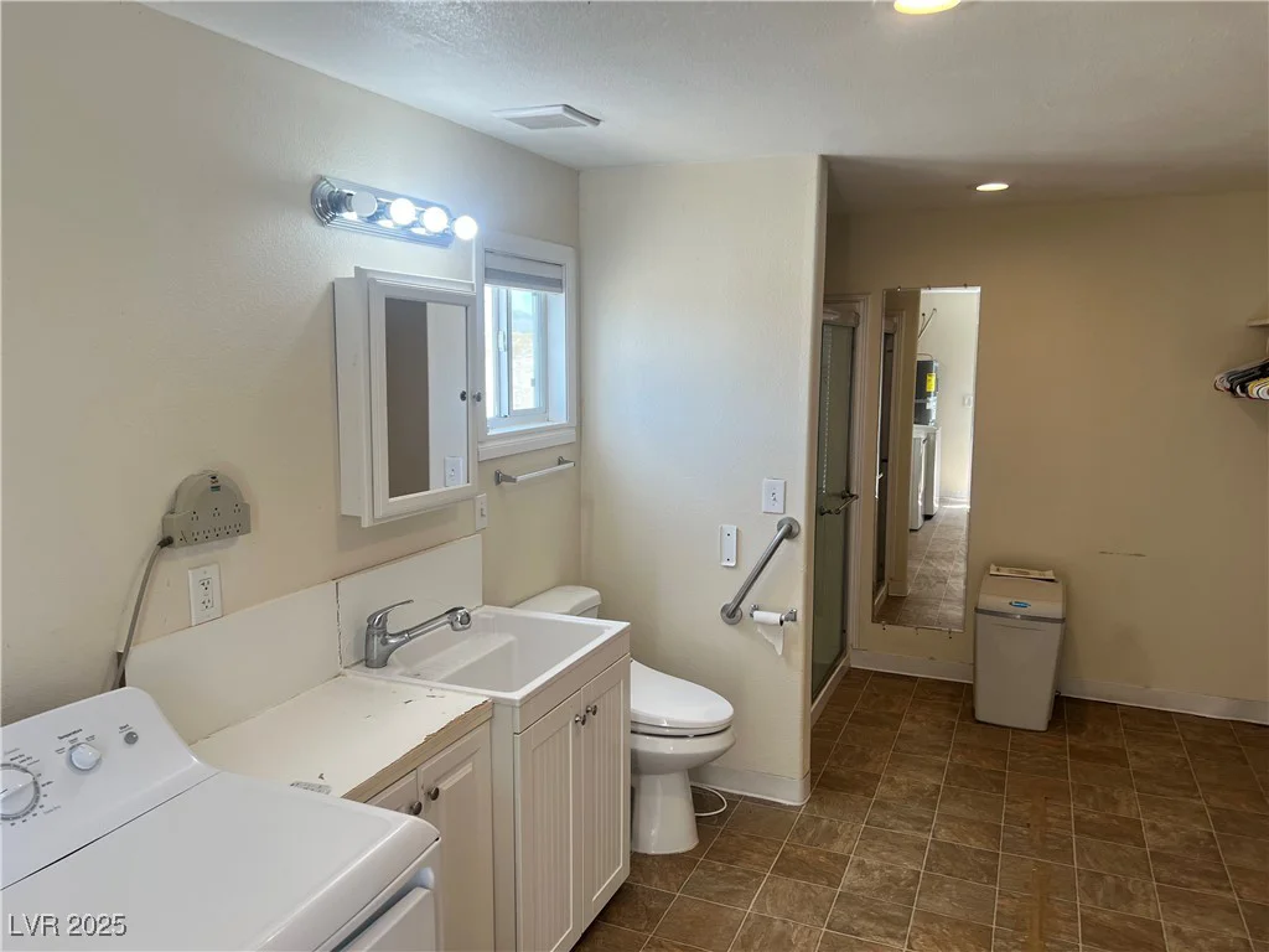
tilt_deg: -10.7
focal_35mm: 26
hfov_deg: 67.3
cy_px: 476
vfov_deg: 53.1
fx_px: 953
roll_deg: -1.3
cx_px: 634
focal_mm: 5.7
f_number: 1.5
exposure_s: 1/173
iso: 40
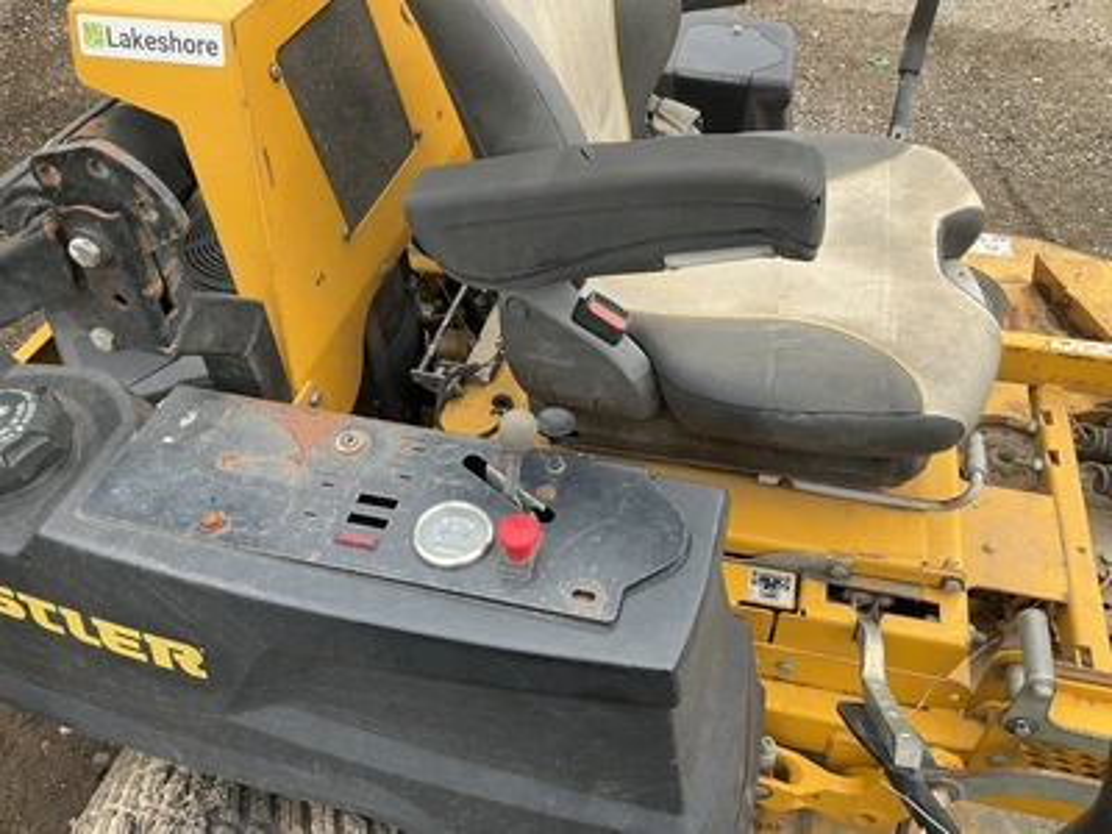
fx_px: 932
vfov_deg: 48.2
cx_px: 556
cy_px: 417
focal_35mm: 29
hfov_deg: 61.7
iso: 25
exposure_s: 1/435
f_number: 1.8
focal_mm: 3
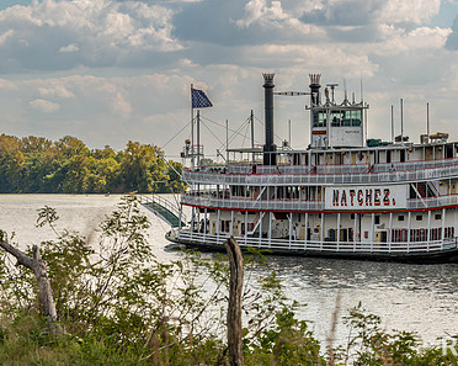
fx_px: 2194
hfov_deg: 11.9
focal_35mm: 162
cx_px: 320
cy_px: 201
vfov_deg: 9.5
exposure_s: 1/200
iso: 64
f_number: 8
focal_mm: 92
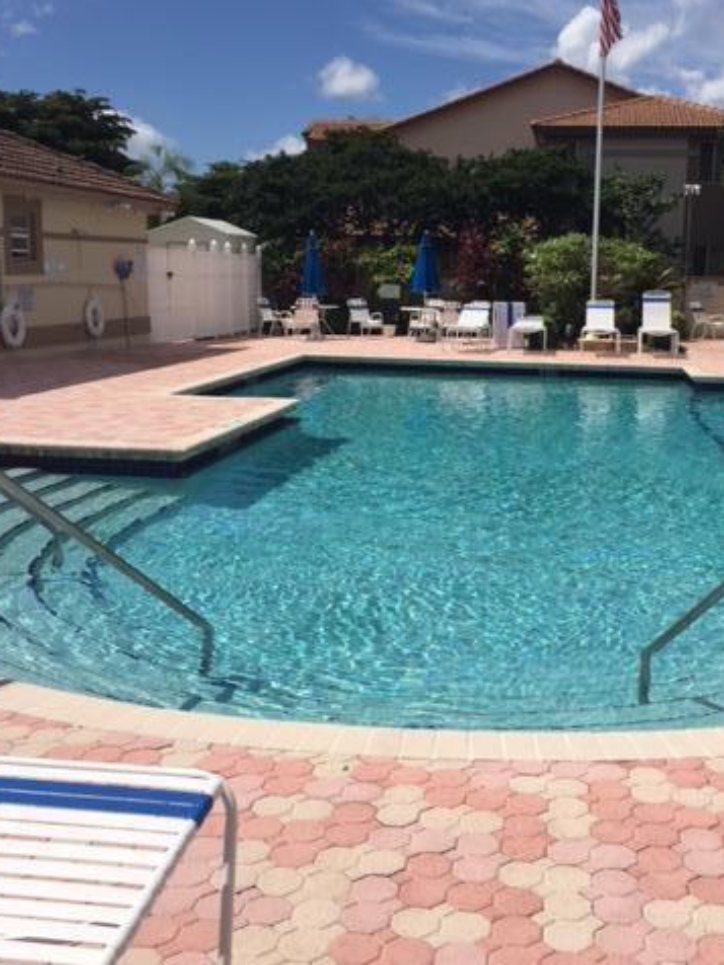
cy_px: 446
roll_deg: -1.1
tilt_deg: -10.4
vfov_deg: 47.8
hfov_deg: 36.6
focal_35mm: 39
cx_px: 458
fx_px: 1088
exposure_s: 1/4950
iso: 32
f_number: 2.2
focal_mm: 4.15
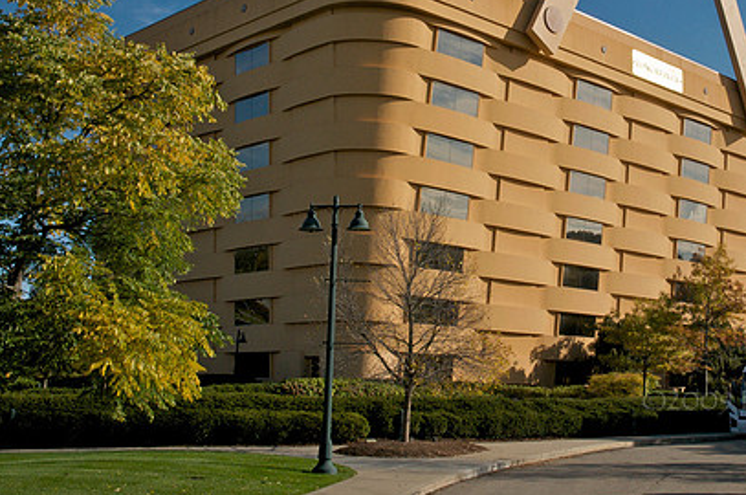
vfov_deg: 28.3
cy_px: 150
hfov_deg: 41.1
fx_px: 972
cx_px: 528
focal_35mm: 47
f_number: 13
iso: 400
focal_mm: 22
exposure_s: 1/750
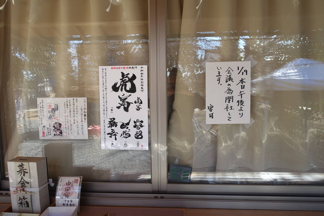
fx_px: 216
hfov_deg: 73.7
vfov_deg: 53.1
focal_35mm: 24
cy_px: 108
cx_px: 162
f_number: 3.5
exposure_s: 1/100
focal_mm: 8.8
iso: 125
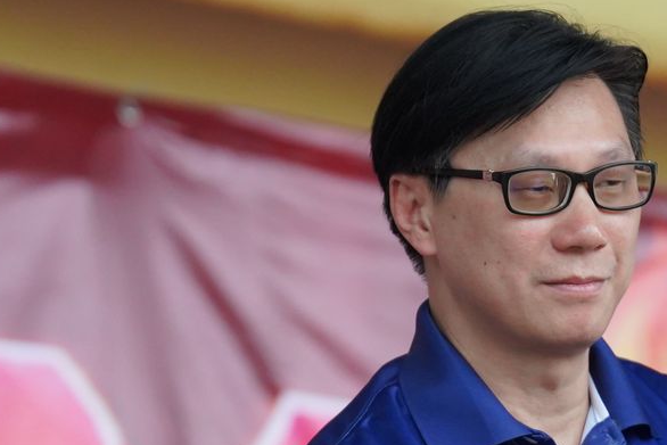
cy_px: 628
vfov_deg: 2.9
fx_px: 8691
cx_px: 705
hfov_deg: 4.4
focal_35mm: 469
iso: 2500
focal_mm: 131
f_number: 2.8
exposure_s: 1/640
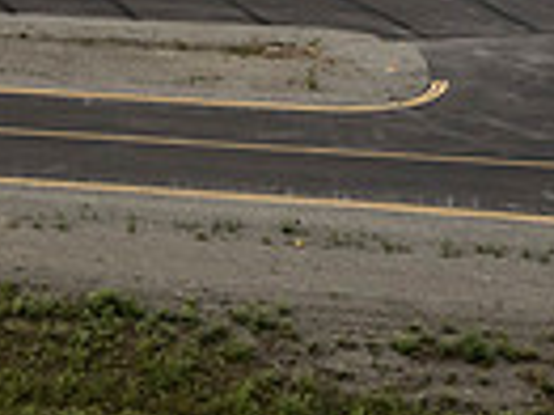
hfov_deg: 14.1
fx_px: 2127
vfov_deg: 10.7
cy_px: -227
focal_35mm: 133
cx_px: -228
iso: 400
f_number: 7.1
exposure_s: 1/1000
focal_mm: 15
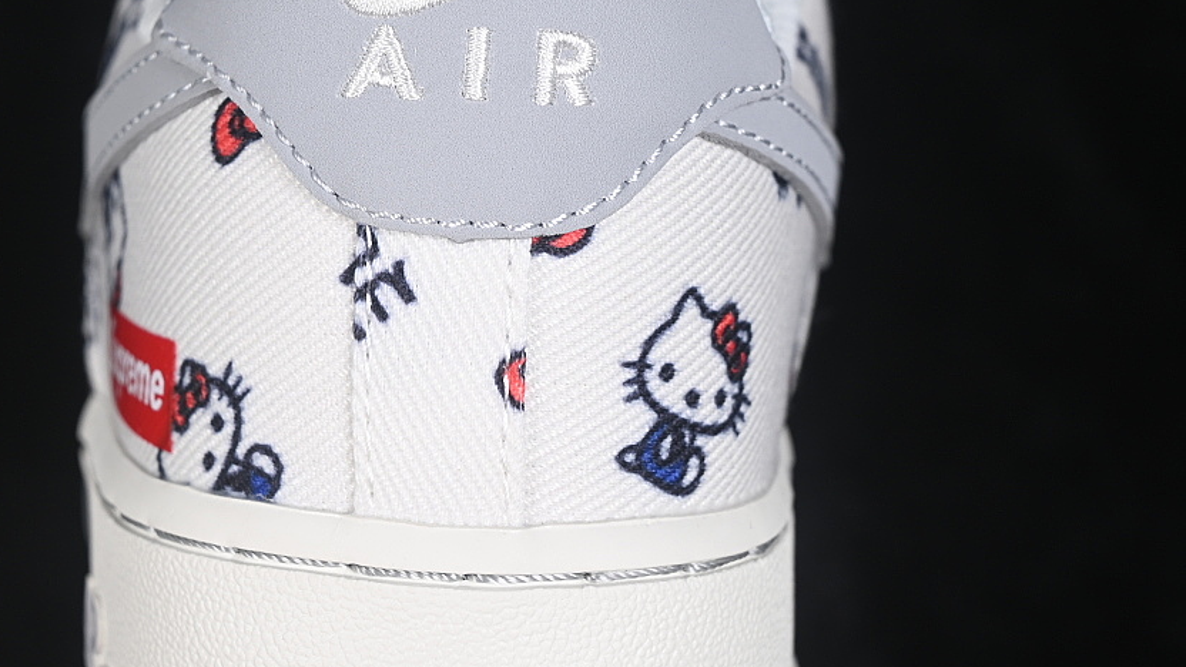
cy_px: 289
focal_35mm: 102
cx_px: 430
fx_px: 3208
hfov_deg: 20.9
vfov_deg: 11.9
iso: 160
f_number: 7.1
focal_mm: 50
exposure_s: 1/80
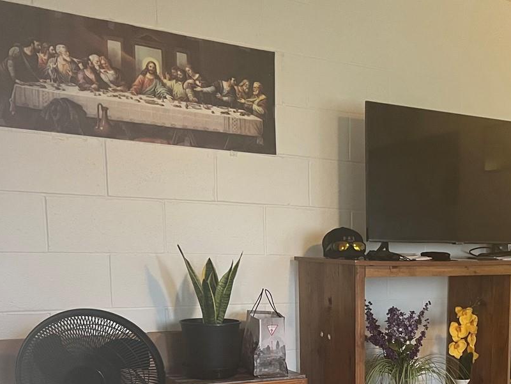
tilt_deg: -9.4
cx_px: 438
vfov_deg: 26.8
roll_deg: -1.0
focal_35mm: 52
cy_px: 364
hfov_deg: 35.1
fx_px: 768
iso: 500
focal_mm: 5.7
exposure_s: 1/60
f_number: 1.5
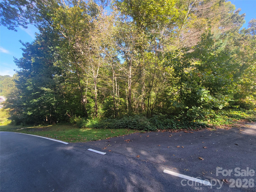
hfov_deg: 106.2
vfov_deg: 89.9
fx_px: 96
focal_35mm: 13
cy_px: 96
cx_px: 128
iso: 50
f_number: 2.2
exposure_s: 1/154
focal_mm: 2.2
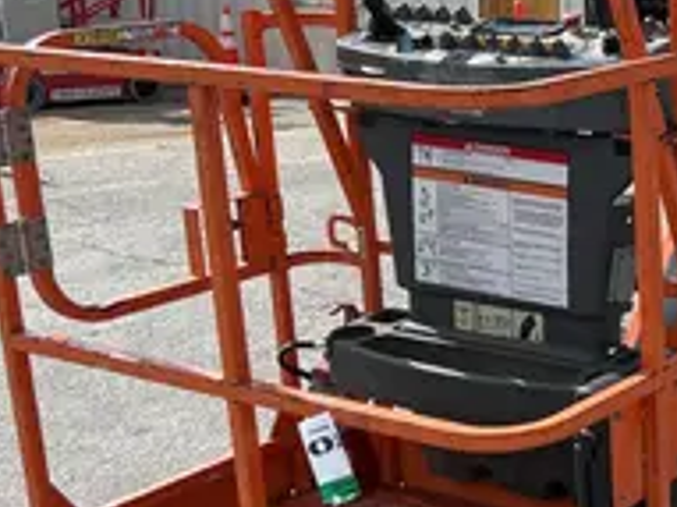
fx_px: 1466
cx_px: 829
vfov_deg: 19.6
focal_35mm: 75
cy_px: 278
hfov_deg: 23.6
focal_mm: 5.7
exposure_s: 1/3571
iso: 50
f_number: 1.5
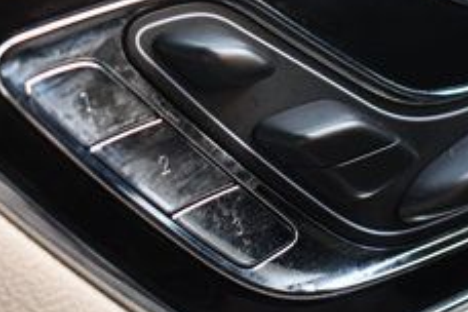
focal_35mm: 104
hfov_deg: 19.5
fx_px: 1352
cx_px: 353
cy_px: 17
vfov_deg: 13.0
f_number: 4
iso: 1100
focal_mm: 25
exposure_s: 1/125
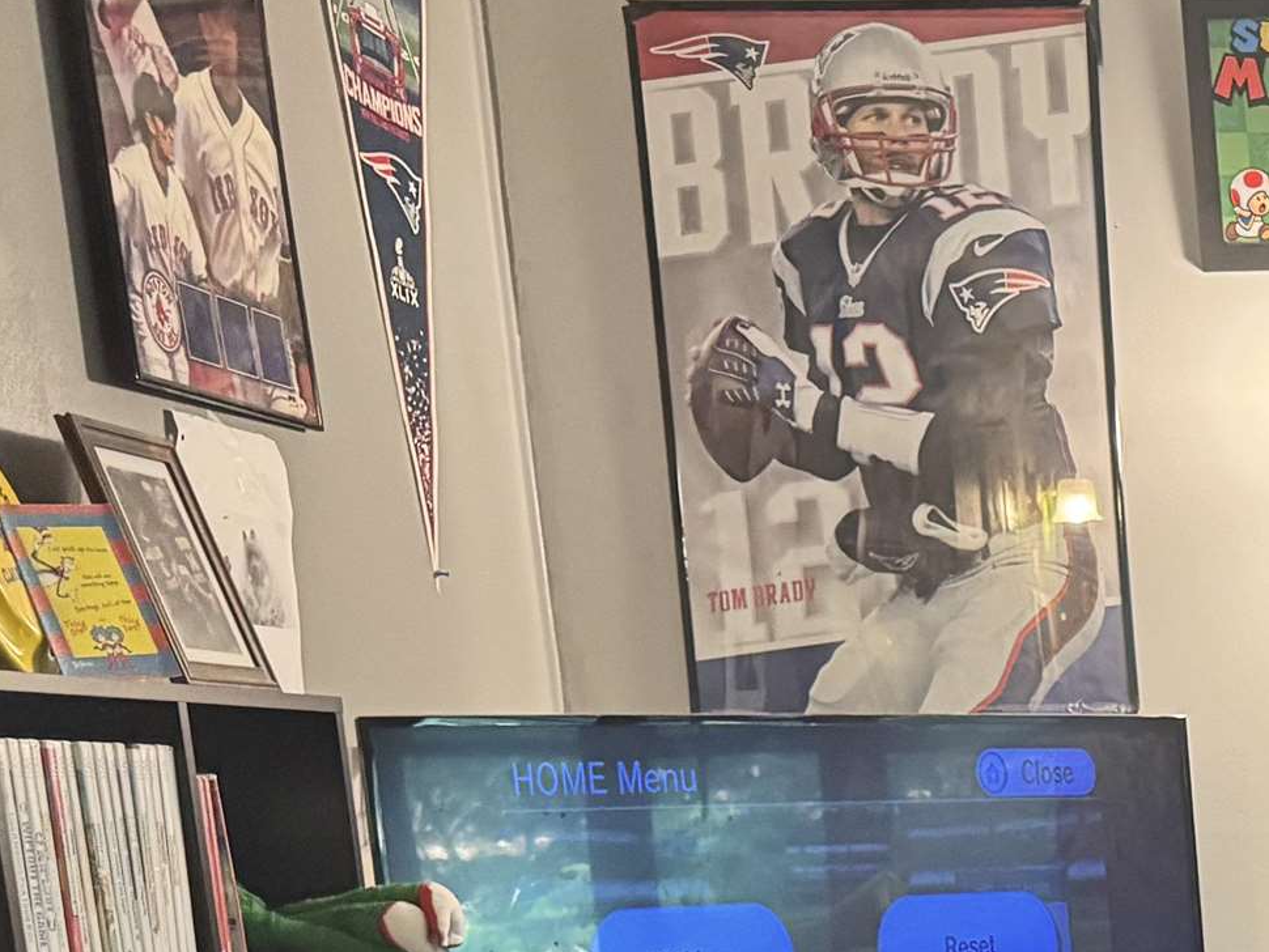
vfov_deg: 17.8
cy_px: 1331
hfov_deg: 21.9
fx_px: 2787
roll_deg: +2.0
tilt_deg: -10.8
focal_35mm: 76
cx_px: 1839
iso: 640
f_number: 1.78
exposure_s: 1/40
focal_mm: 6.76
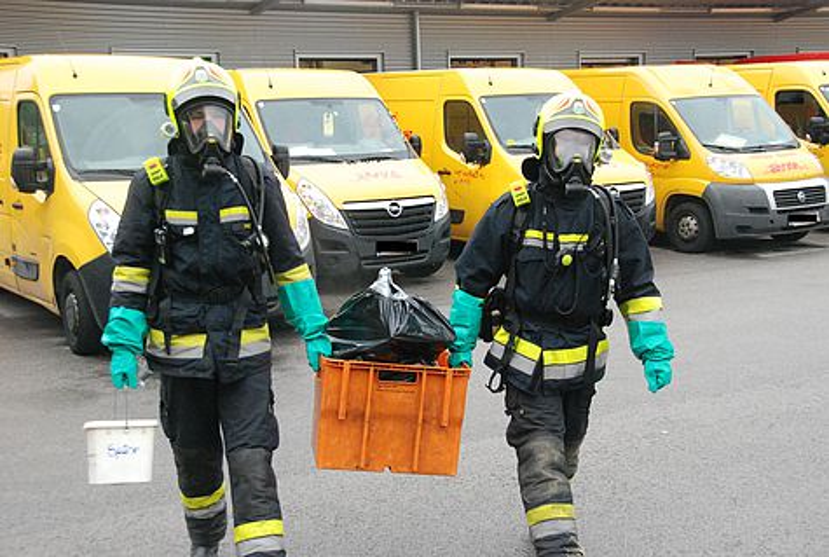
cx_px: 414
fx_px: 1108
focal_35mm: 48
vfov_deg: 28.2
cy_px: 278
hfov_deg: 41.0
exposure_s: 1/160
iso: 1250
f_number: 6.3
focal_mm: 32
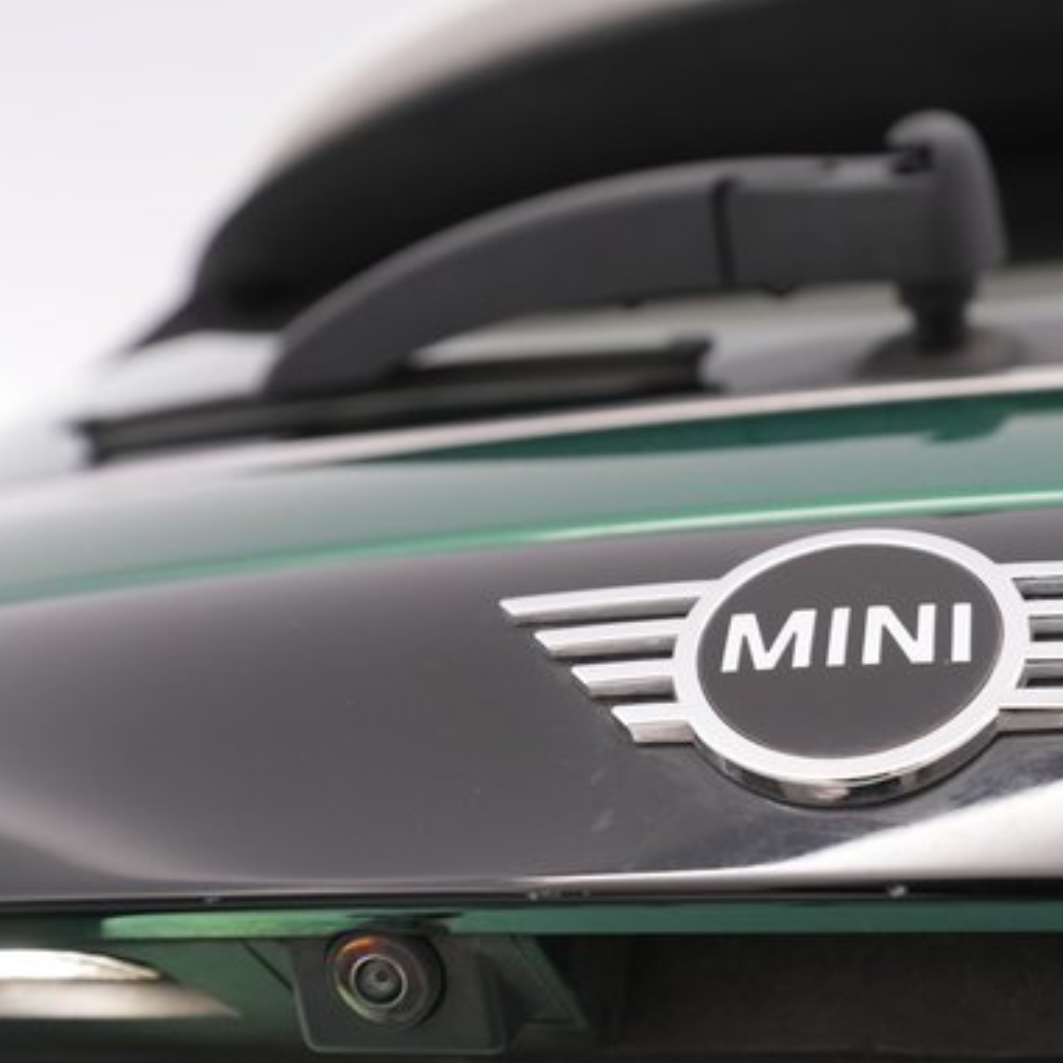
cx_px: 770
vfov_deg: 41.8
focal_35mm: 40
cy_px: 580
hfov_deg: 40.9
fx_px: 1390
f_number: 4.5
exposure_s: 1/100
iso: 3200
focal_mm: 28
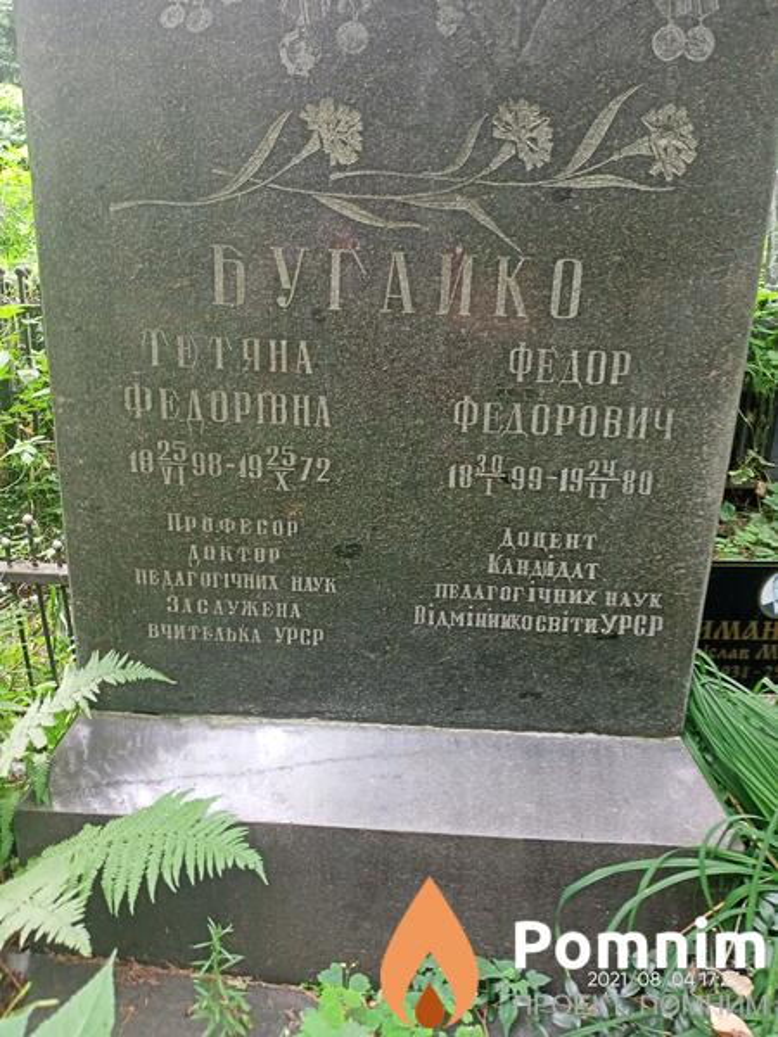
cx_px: 389
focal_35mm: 28
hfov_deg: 49.7
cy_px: 518
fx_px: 839
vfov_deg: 63.4
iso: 179
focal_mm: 4.05
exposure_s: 1/33.3
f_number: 1.8
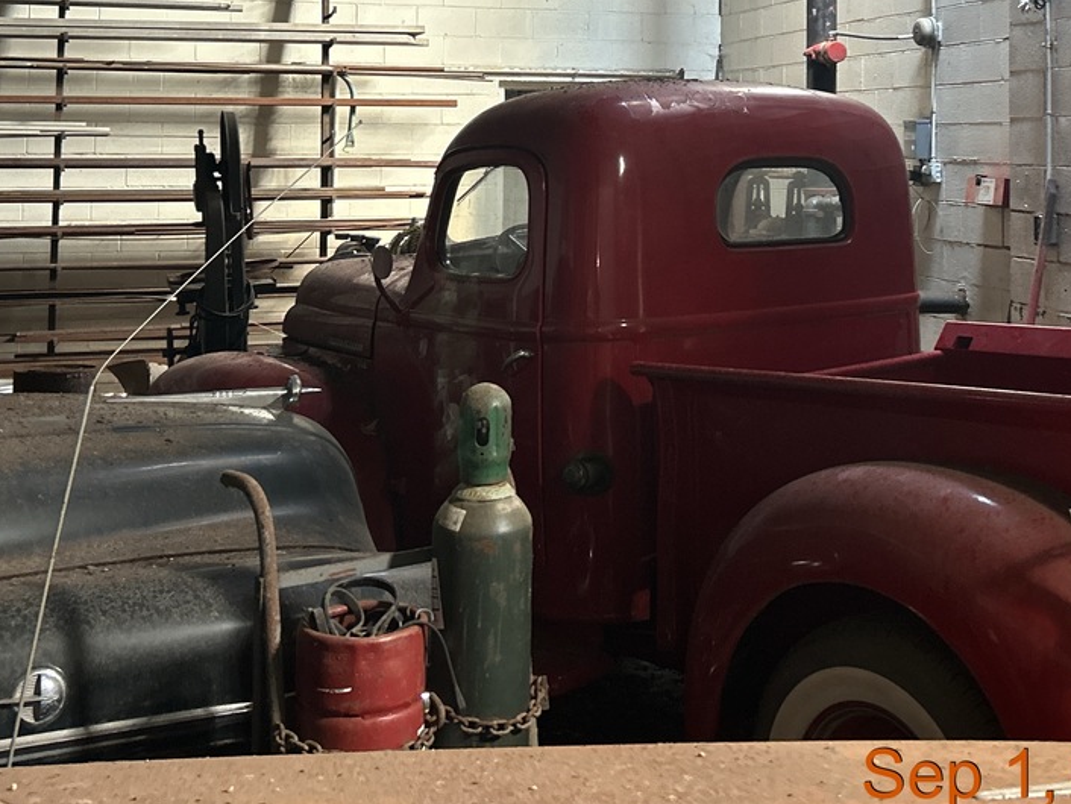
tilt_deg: +5.0
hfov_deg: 35.9
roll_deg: -0.8
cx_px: 677
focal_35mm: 53
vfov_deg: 26.5
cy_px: 61
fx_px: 1640
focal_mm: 5.7
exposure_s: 1/60
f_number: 1.5
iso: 250
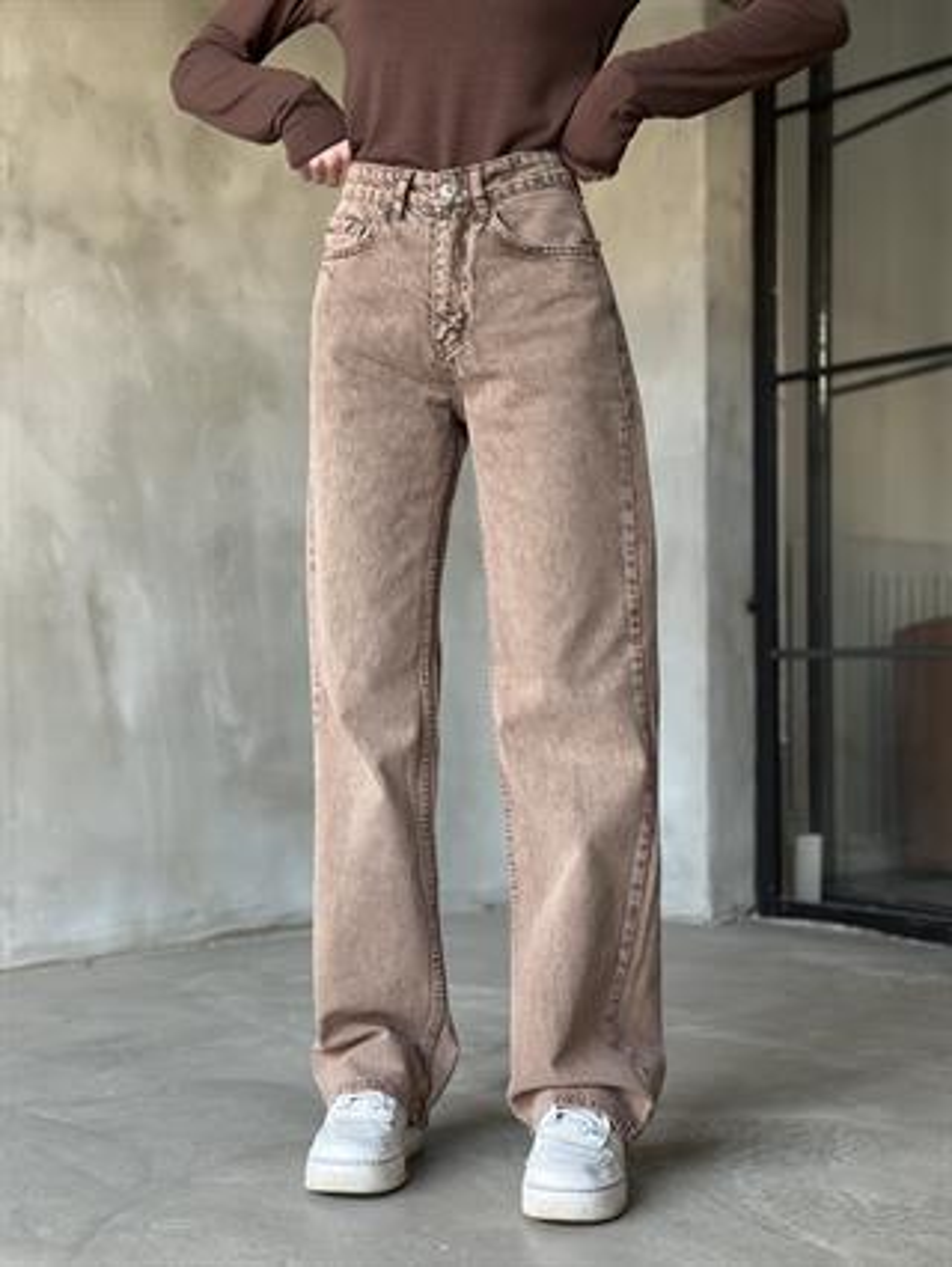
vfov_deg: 39.6
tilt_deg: +1.7
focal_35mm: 48
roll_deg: -0.1
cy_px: 634
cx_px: 476
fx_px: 1758
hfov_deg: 30.3
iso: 320
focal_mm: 6.86
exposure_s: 1/60
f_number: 1.78
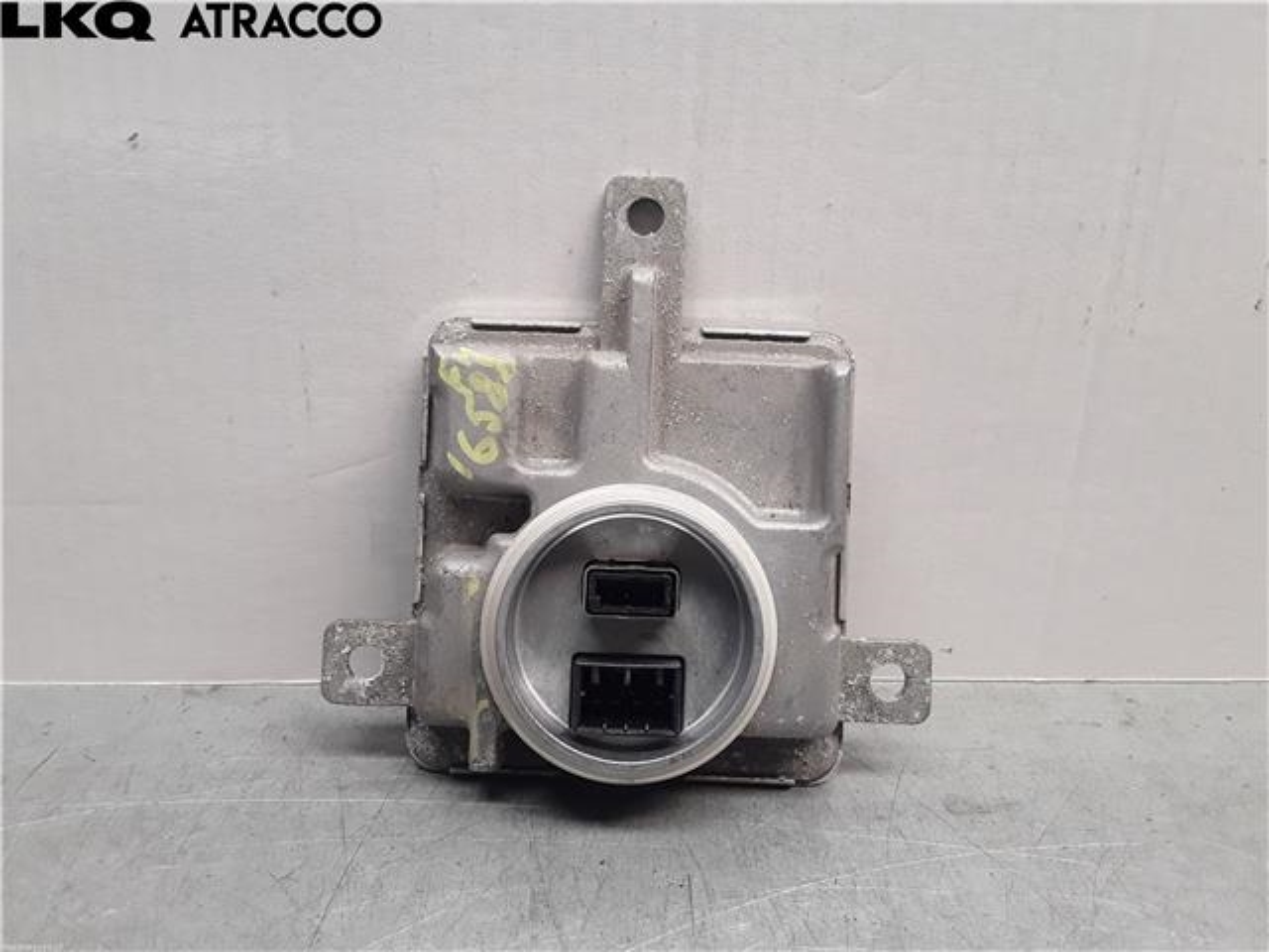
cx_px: 634
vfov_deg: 49.7
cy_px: 476
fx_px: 1026
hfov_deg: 63.4
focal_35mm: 28
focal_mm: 2.91
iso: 40
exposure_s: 1/50
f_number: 1.9
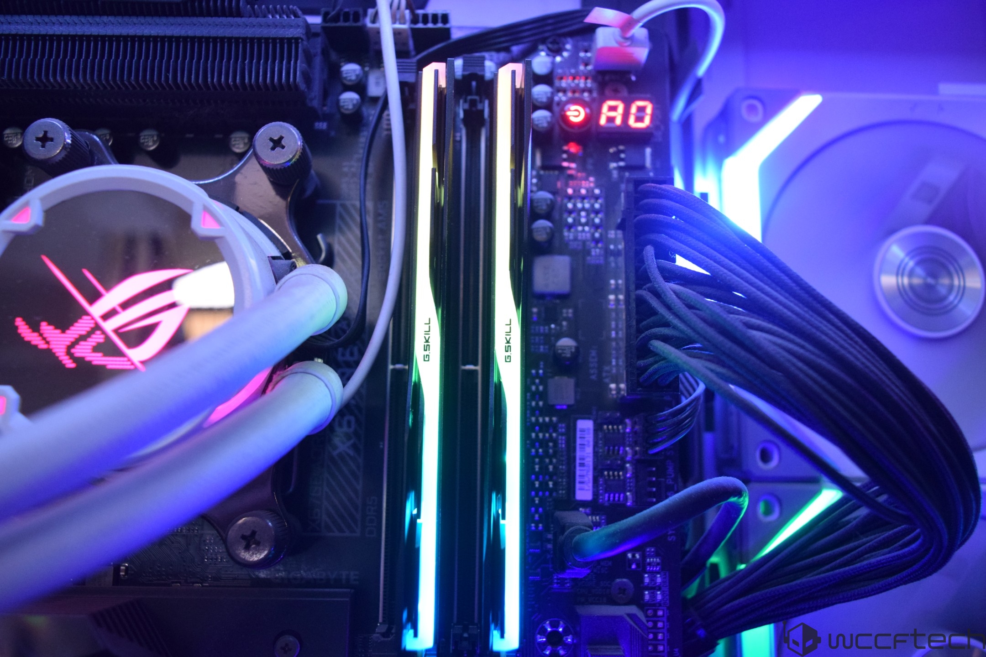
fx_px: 904
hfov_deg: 57.2
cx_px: 493
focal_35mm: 33
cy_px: 328
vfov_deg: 40.0
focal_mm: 22
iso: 1600
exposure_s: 1/15
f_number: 5
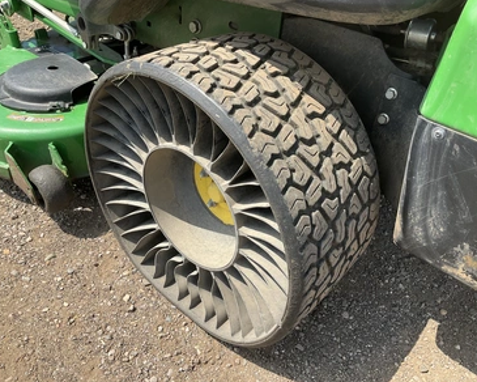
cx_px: 244
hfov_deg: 57.2
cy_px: 194
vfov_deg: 47.1
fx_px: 438
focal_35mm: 31
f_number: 1.8
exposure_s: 1/842
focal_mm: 3
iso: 25
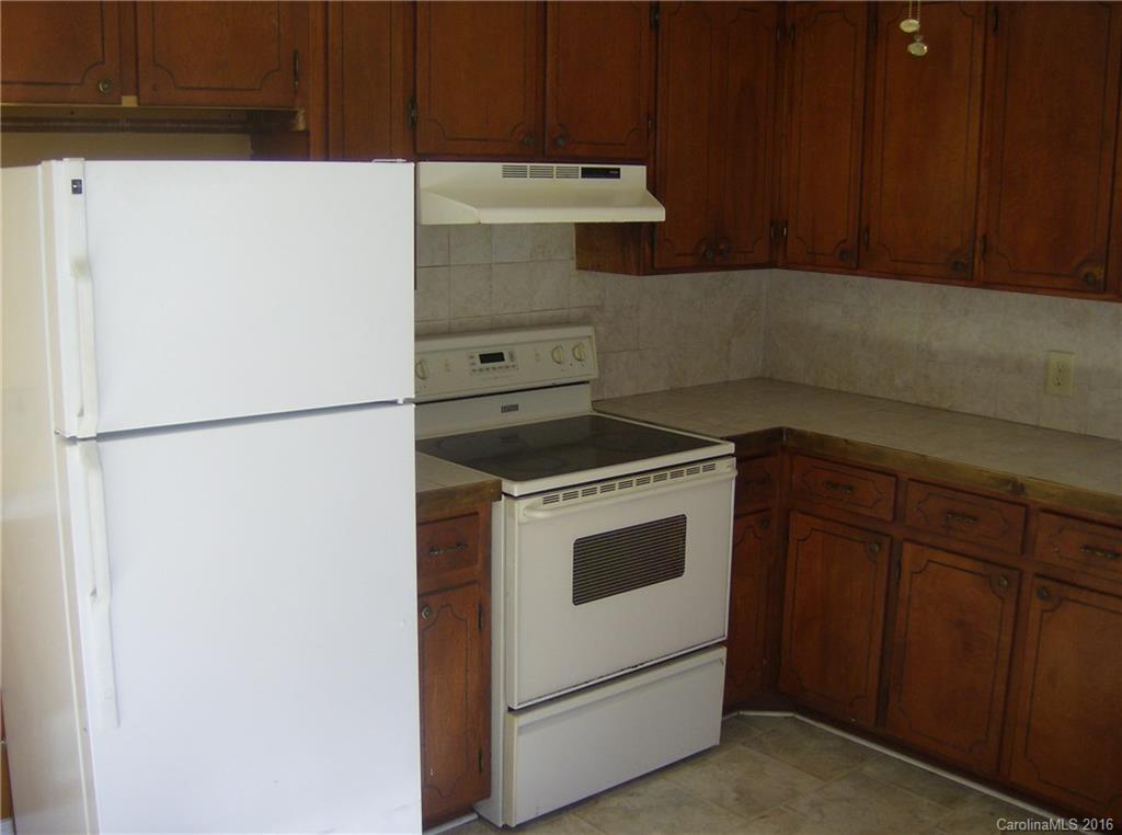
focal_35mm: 36
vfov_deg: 39.5
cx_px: 561
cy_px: 418
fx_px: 1164
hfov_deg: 51.5
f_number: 2.8
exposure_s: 1/74.9
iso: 100
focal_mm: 6
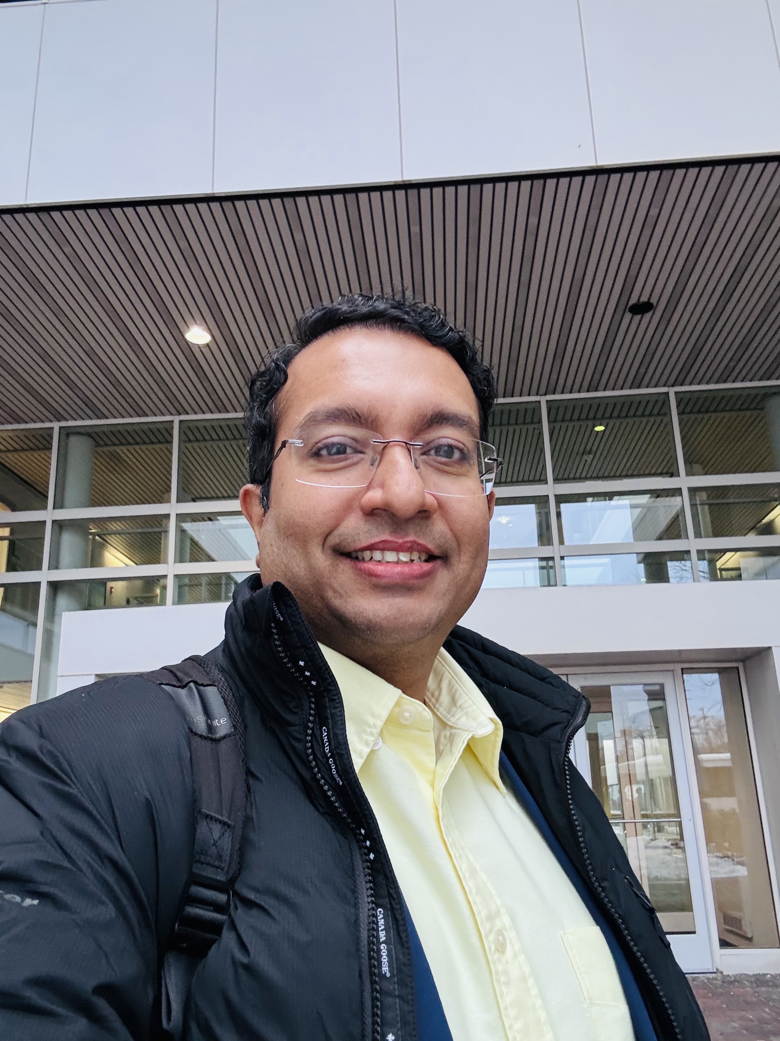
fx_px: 901
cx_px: 390
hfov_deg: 46.8
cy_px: 520
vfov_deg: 60.0
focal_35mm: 30
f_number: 1.9
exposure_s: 1/40
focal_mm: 2.69
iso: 250
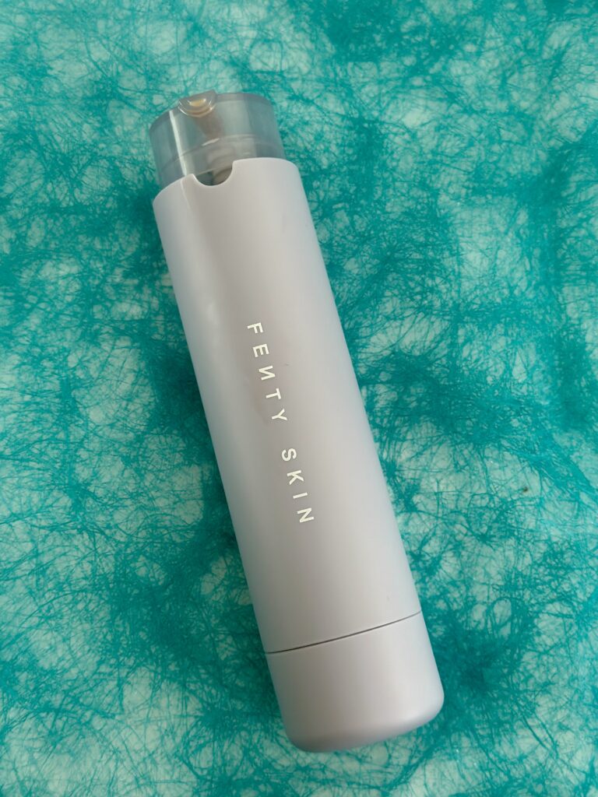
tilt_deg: -82.4
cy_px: 398
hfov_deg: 30.3
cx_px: 299
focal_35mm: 48
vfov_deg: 39.7
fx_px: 1106
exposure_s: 1/67
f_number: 1.78
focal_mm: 6.86
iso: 125
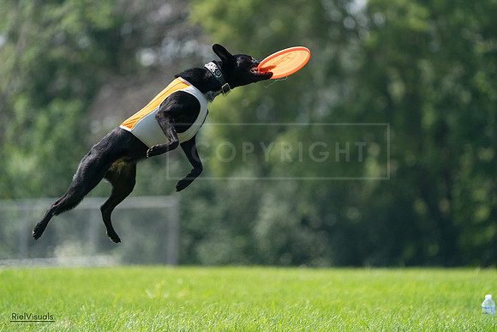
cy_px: 166
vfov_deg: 3.3
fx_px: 5786
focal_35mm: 419
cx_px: 248
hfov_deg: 4.9
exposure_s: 1/4000
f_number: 6.3
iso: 2000
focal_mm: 419
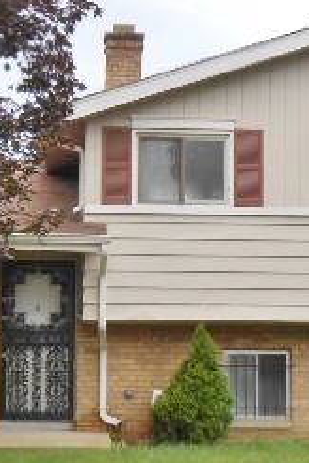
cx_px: 138
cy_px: 254
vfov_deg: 22.1
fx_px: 1184
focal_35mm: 92
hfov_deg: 14.9
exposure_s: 1/160
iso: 80
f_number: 3.9
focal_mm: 6
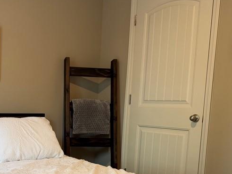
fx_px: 335
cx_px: 50
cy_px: 146
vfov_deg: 28.3
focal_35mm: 50
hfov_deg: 37.0
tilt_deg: -8.4
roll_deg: -1.2
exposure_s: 1/120
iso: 200
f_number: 1.78
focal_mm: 6.76
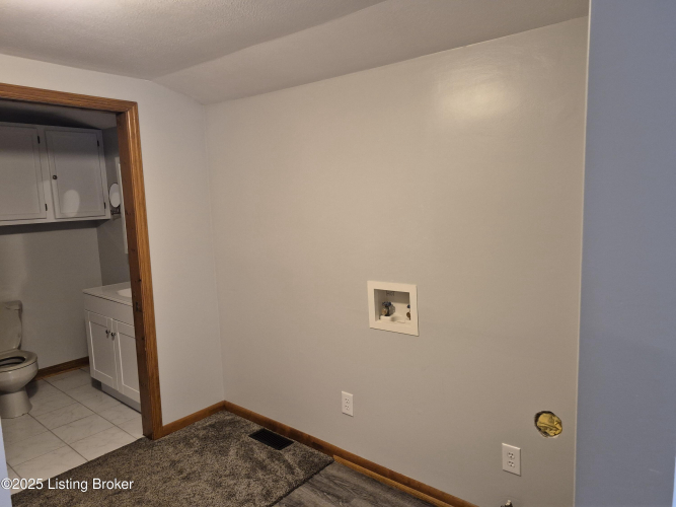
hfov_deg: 73.9
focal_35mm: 23
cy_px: 254
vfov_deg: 58.9
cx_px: 338
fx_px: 449
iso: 500
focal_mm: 5.4
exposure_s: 1/120
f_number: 1.8
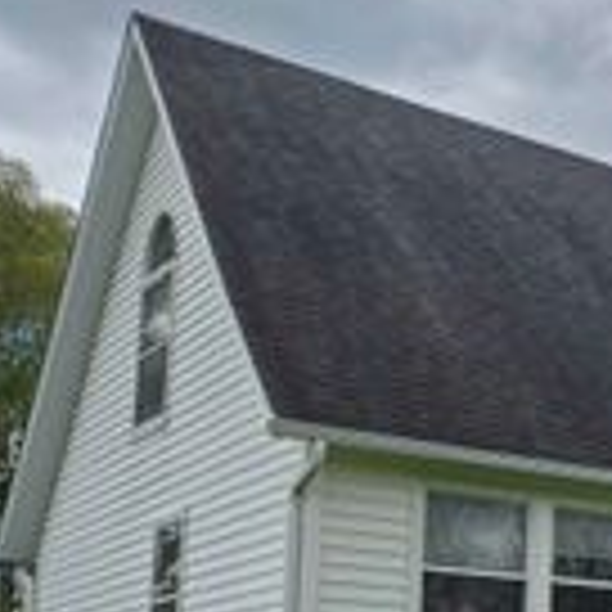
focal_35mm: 75
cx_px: 1084
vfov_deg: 22.3
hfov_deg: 18.4
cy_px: 596
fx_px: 1500
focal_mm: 5.4
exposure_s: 1/2259
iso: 25
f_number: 1.8
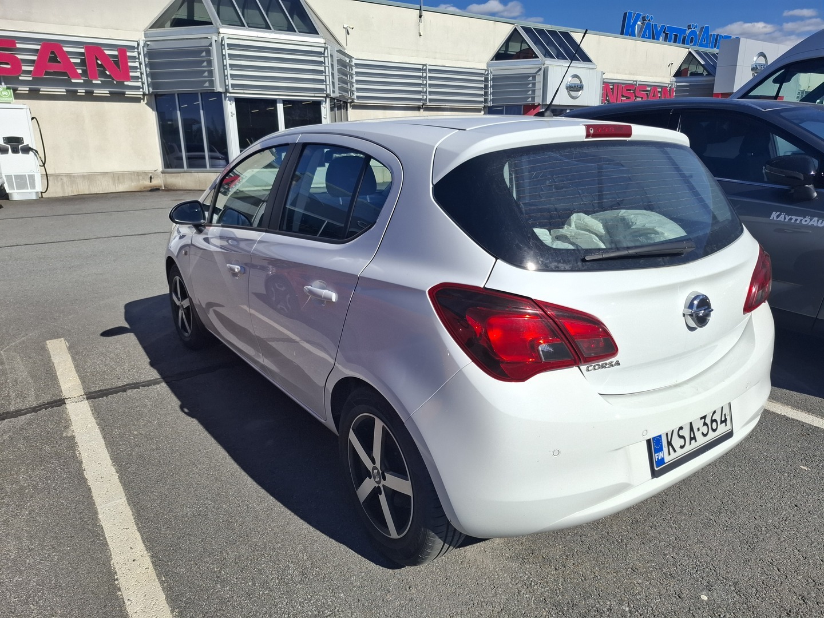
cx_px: 412
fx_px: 547
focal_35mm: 23
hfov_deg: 73.9
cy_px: 309
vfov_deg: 58.9
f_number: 1.8
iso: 50
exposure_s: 1/3226
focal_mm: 5.54
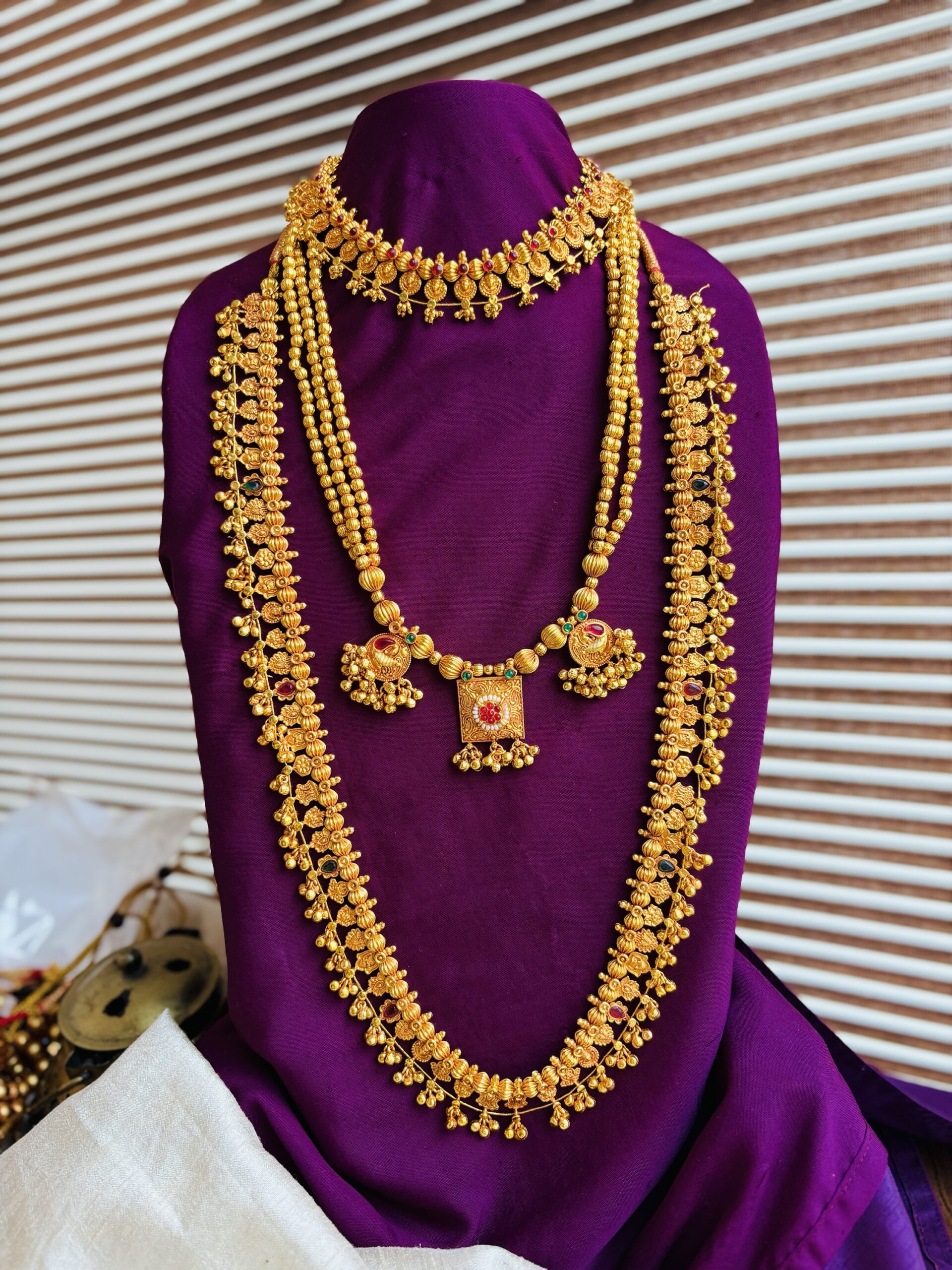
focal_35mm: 26
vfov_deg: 67.3
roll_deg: +3.2
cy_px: 635
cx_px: 476
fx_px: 953
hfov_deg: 53.1
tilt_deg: -9.0
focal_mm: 5.96
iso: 100
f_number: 1.6
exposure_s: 1/121
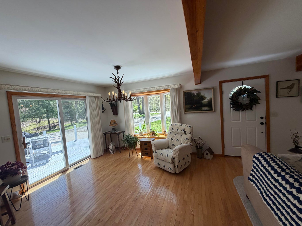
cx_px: 151
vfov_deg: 85.7
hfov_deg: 102.1
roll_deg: +5.1
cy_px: 113
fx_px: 122
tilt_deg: -4.0
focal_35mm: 14
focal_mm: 2.22
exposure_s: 1/148
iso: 50
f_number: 2.2
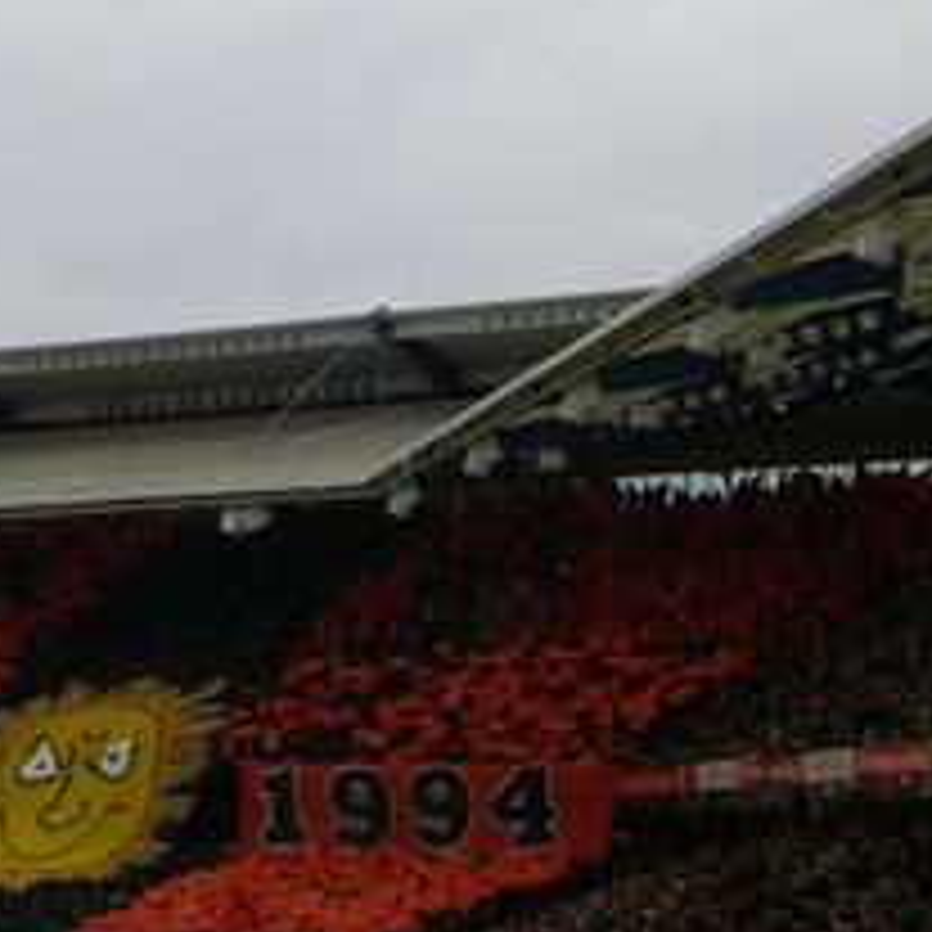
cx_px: 155
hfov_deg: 12.9
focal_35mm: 135
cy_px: 133
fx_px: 4112
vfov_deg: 12.8
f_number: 3.7
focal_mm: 9.3
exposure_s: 1/60
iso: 64
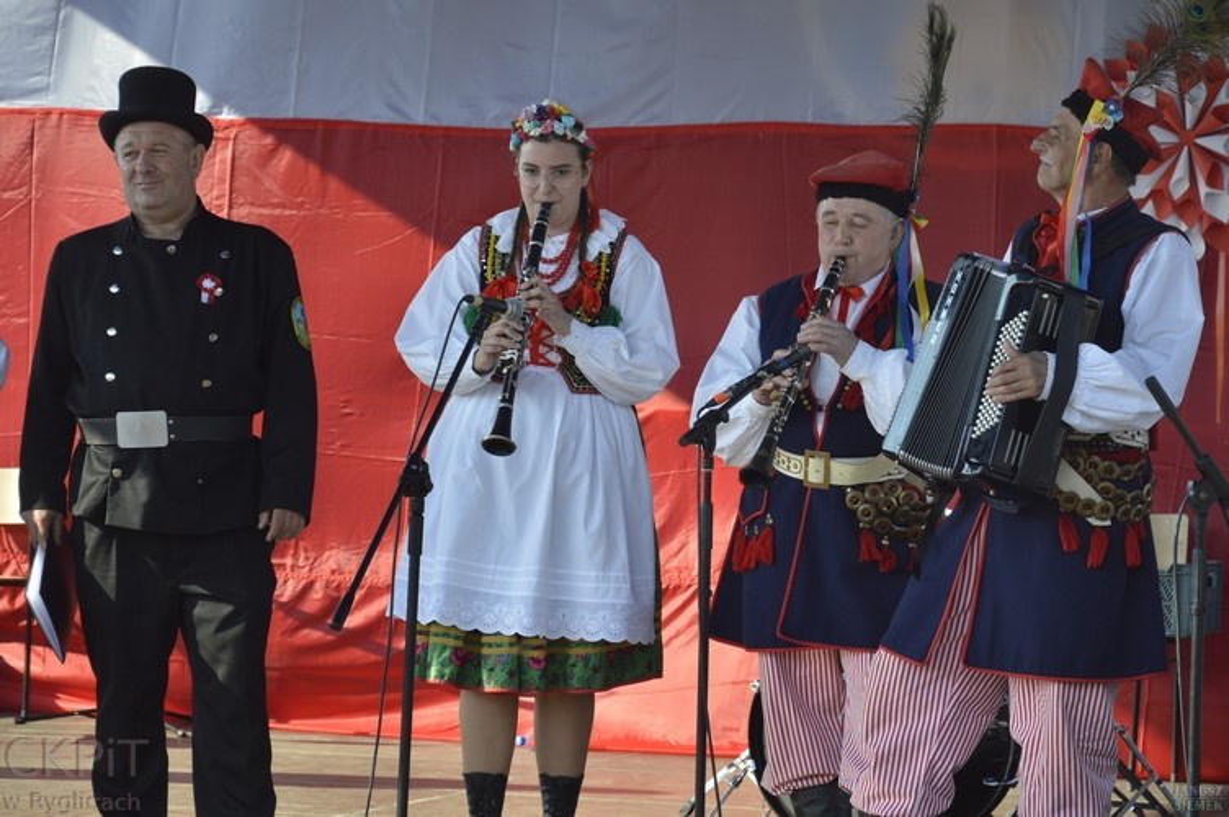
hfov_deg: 14.9
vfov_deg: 9.9
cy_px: 408
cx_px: 614
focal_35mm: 138
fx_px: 4707
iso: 200
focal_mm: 92
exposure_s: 1/320
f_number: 5.6
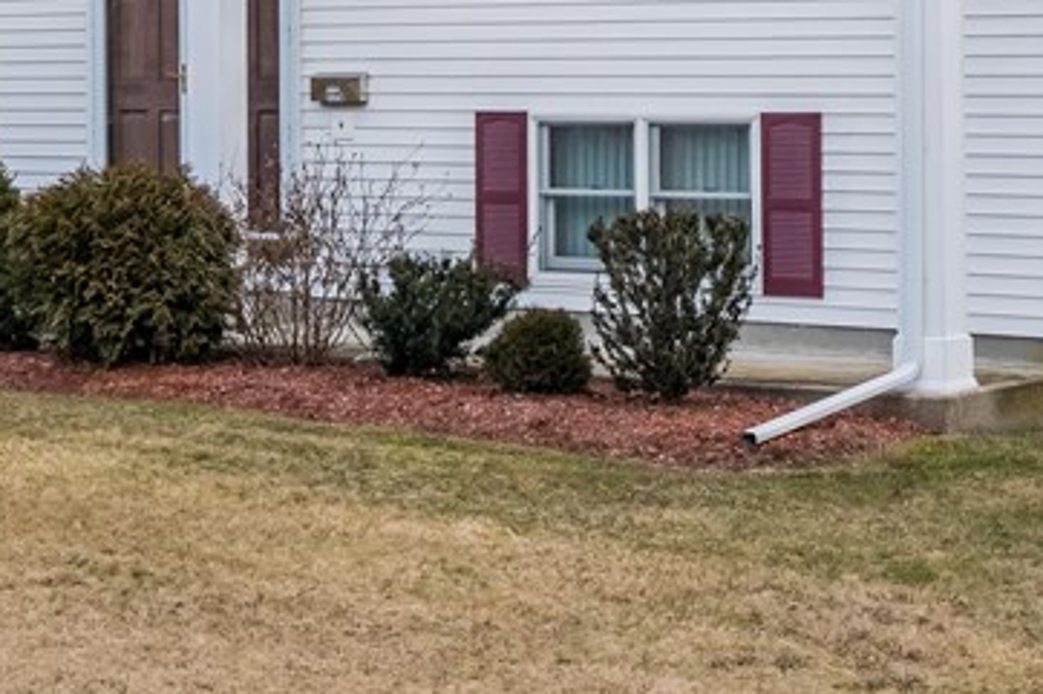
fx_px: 2954
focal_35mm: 102
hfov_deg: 20.0
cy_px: -32
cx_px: 562
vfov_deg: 13.2
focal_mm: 34
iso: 200
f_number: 6.3
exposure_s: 1/60
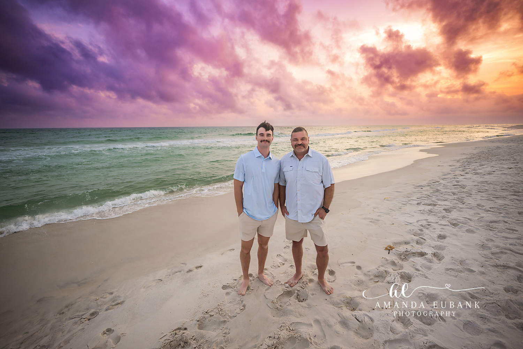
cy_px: 174
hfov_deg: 98.5
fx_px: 225
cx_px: 262
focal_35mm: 16
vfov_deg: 75.5
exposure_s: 1/800
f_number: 2.8
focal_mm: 15.5
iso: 400
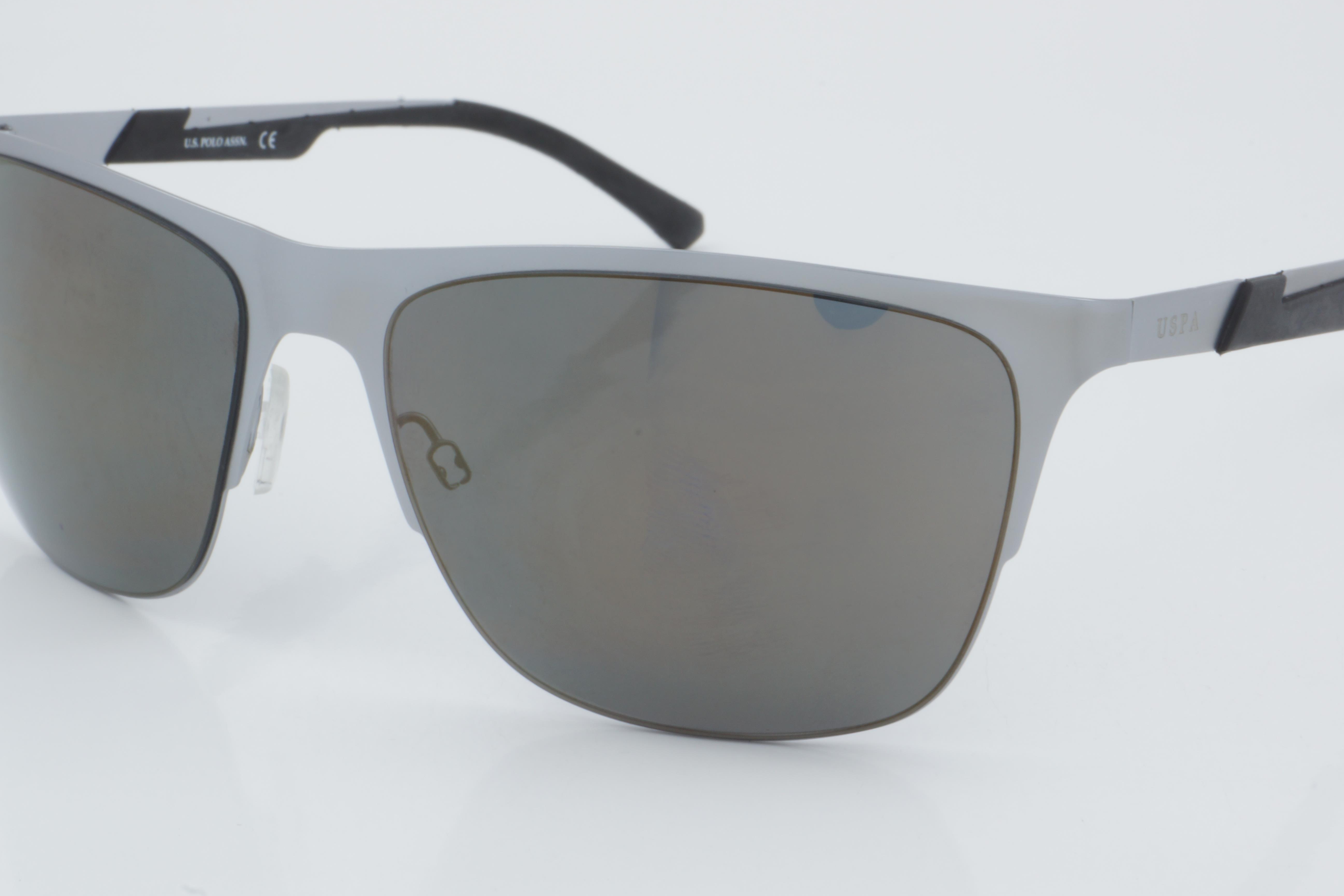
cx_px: 688
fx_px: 3248
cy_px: 391
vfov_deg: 15.7
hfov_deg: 23.4
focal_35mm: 87
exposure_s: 1/3
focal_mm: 50
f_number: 32
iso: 100
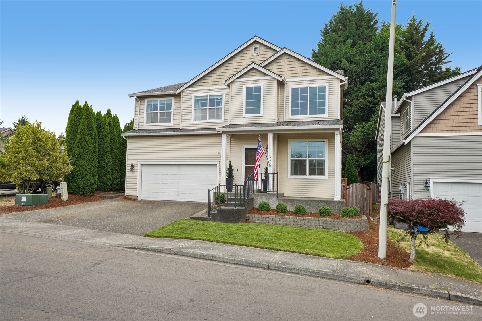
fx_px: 335
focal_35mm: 25
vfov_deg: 51.3
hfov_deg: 71.5
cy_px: 160
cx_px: 241
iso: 400
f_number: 8
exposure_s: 1/500
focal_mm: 25
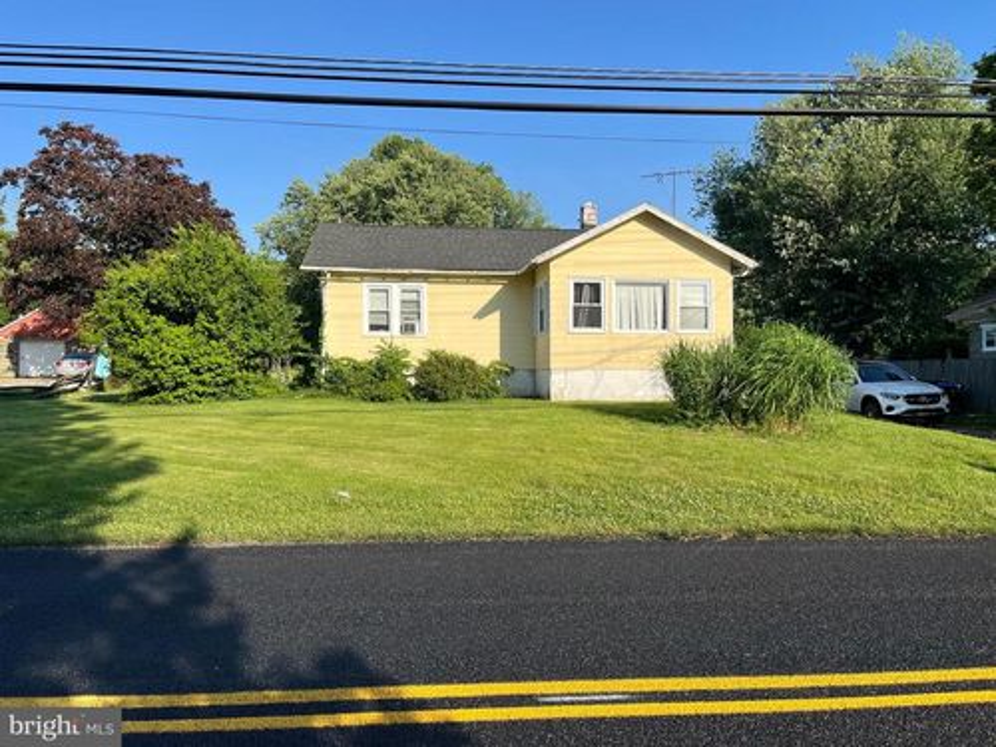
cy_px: 374
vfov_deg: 53.1
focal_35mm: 26
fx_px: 748
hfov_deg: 67.3
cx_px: 498
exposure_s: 1/2513
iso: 50
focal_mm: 5.1
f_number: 1.6
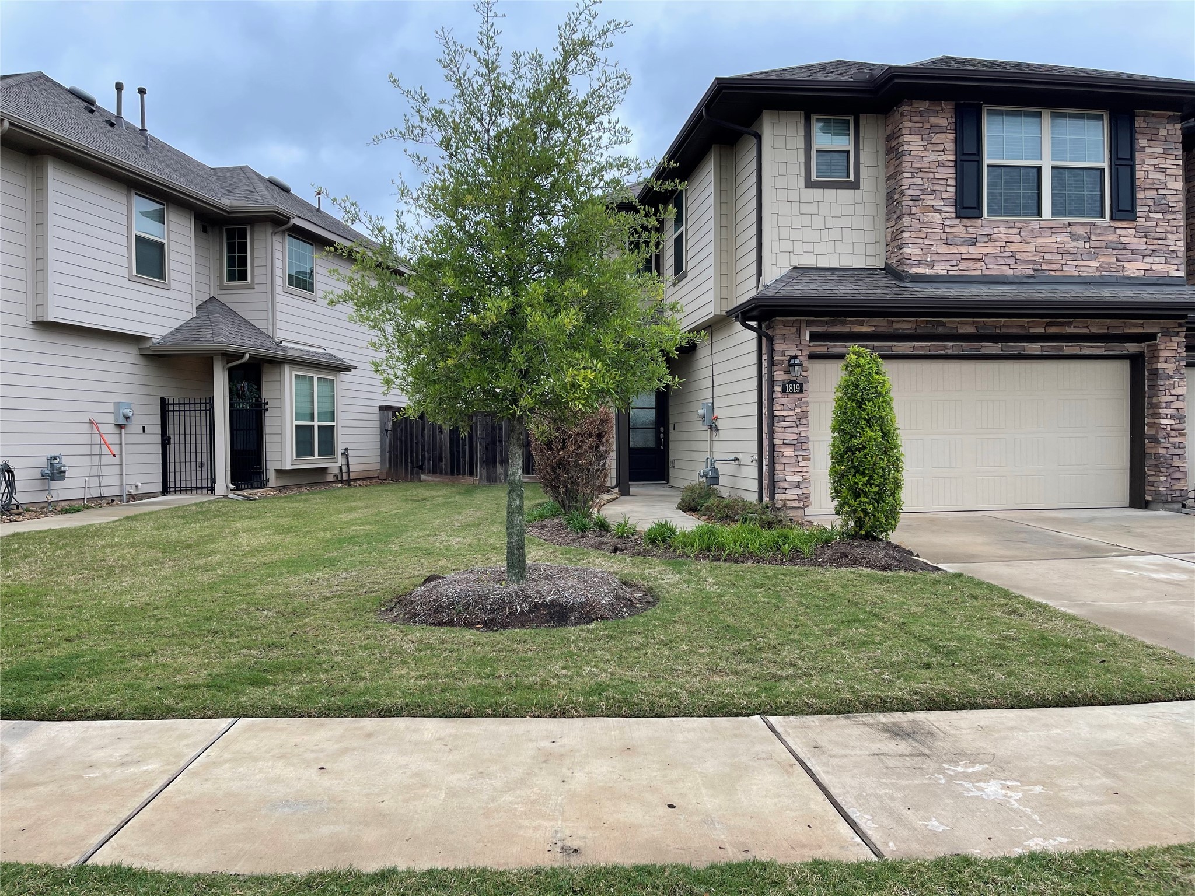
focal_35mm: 26
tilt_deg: +0.0
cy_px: 448
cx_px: 598
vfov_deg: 53.1
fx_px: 898
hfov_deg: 67.3
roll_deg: +0.9
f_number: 1.6
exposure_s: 1/498
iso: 32
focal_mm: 5.1
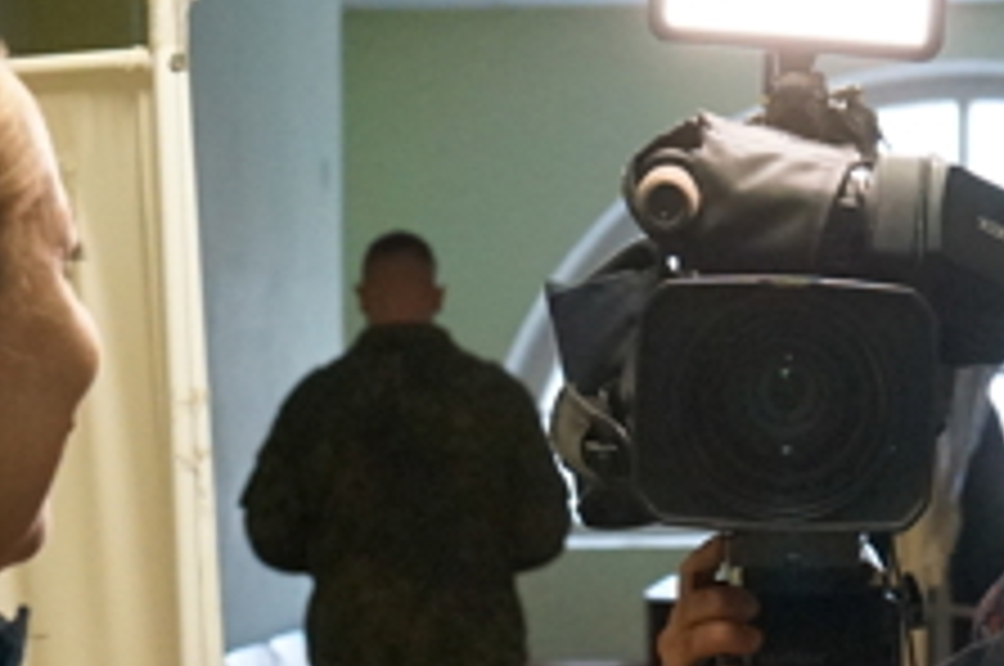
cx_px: 702
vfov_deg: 9.9
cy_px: 657
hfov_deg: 15.0
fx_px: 3807
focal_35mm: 137
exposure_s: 1/160
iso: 5000
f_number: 4
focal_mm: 27
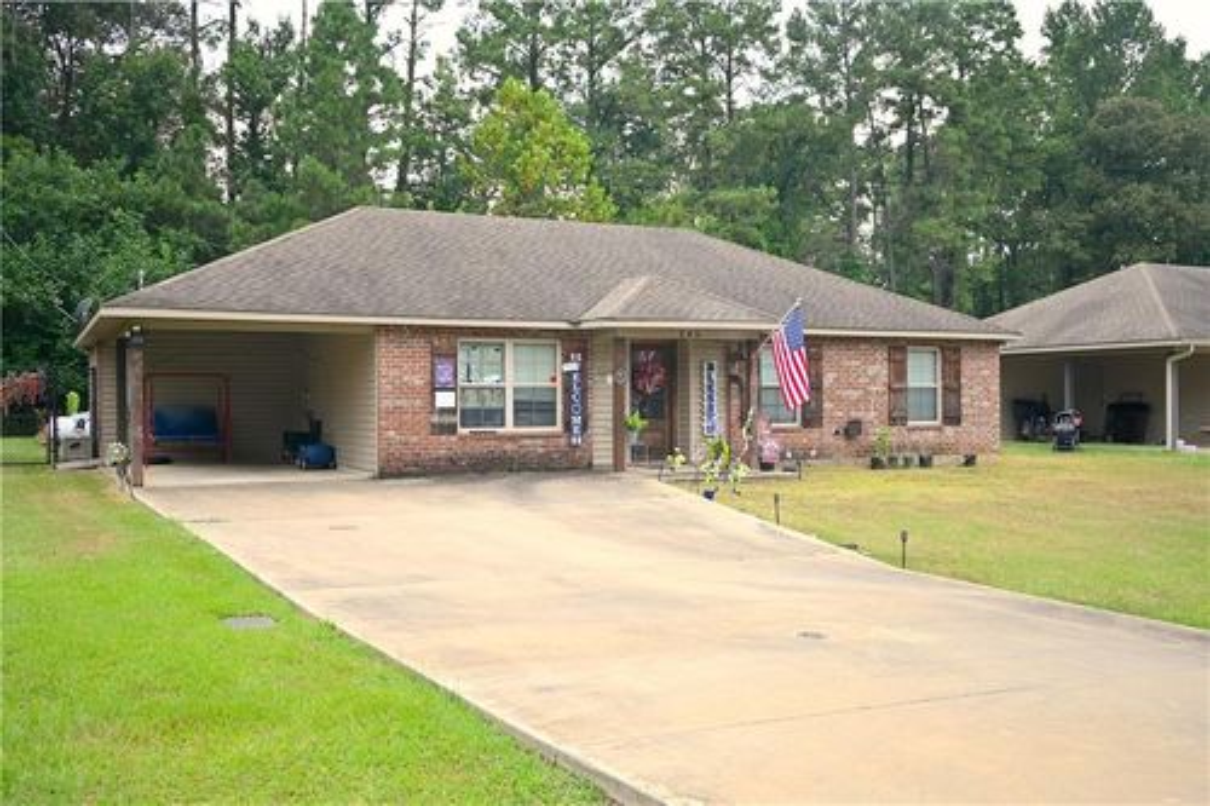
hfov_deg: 54.5
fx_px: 1176
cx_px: 605
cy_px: 403
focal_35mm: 35
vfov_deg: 37.8
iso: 250
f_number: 5.6
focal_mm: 35
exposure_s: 1/125
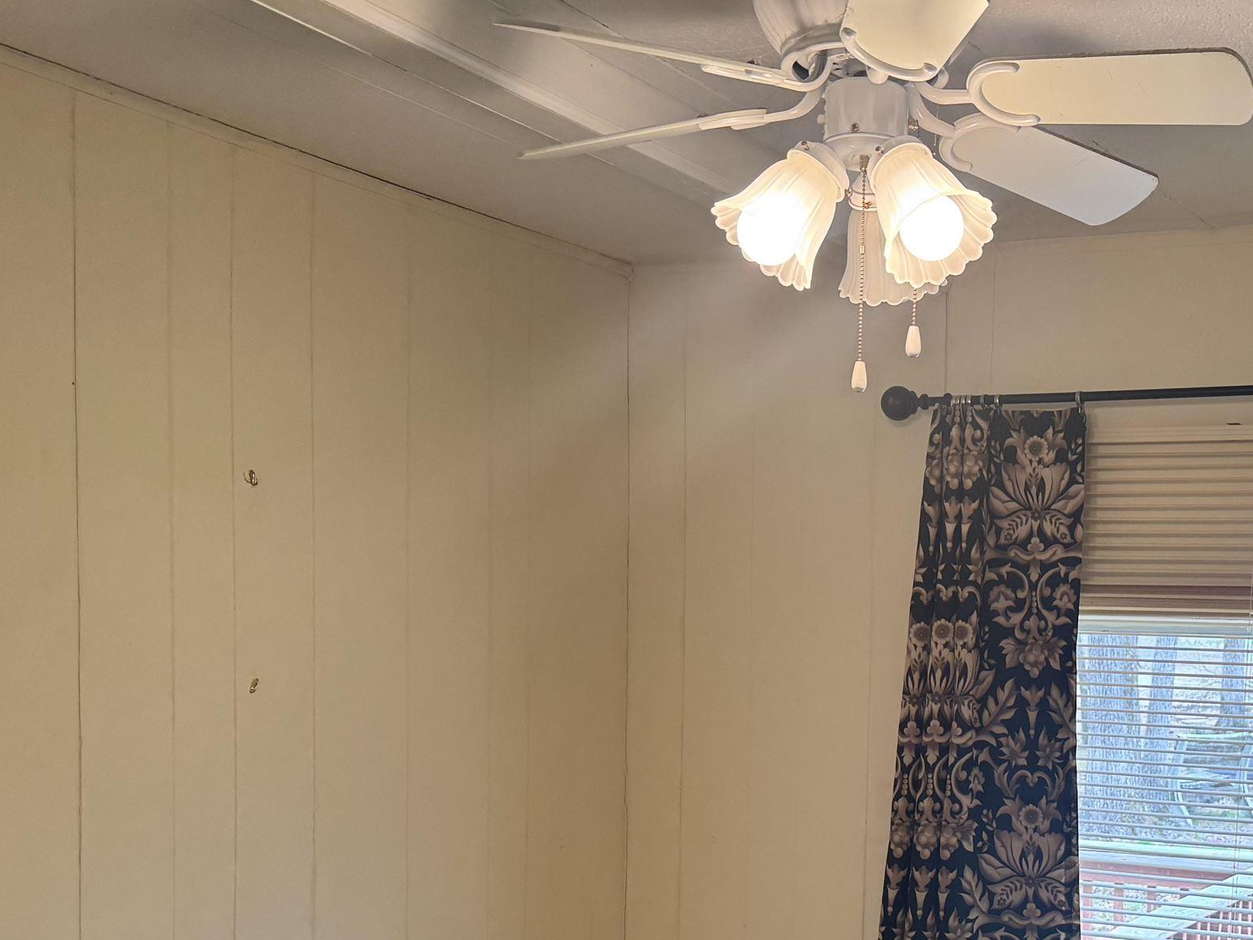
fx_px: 1701
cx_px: 993
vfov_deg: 29.9
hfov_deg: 39.0
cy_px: 791
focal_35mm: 47
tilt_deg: -3.5
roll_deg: -2.1
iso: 125
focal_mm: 6.76
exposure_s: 1/120
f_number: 1.78
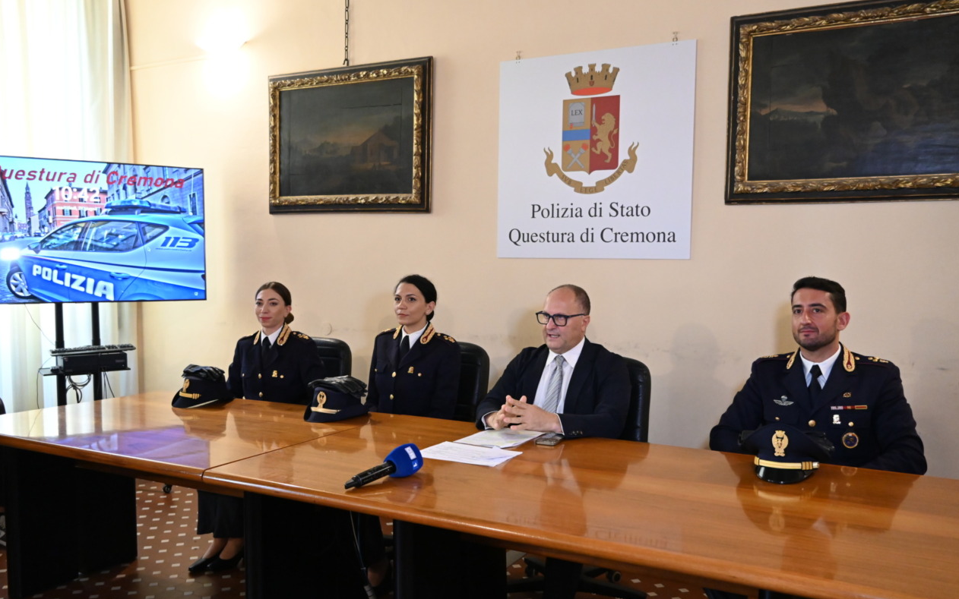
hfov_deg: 60.0
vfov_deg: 39.7
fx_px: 831
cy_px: 318
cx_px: 481
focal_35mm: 32
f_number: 3.5
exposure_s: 1/100
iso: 3200
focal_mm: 20.5
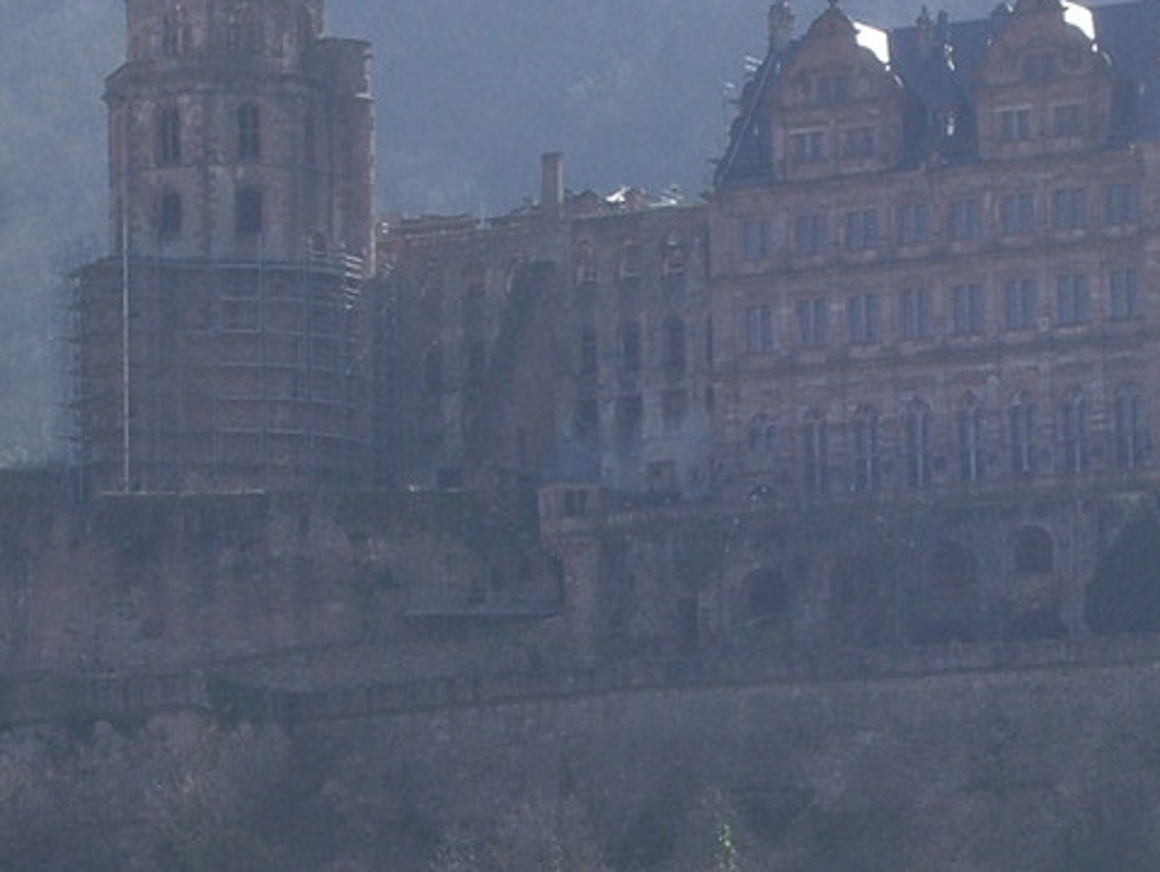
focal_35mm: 267
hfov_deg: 7.4
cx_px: 867
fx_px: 8954
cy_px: 572
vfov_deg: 5.6
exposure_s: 1/200
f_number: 6
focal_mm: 16.6
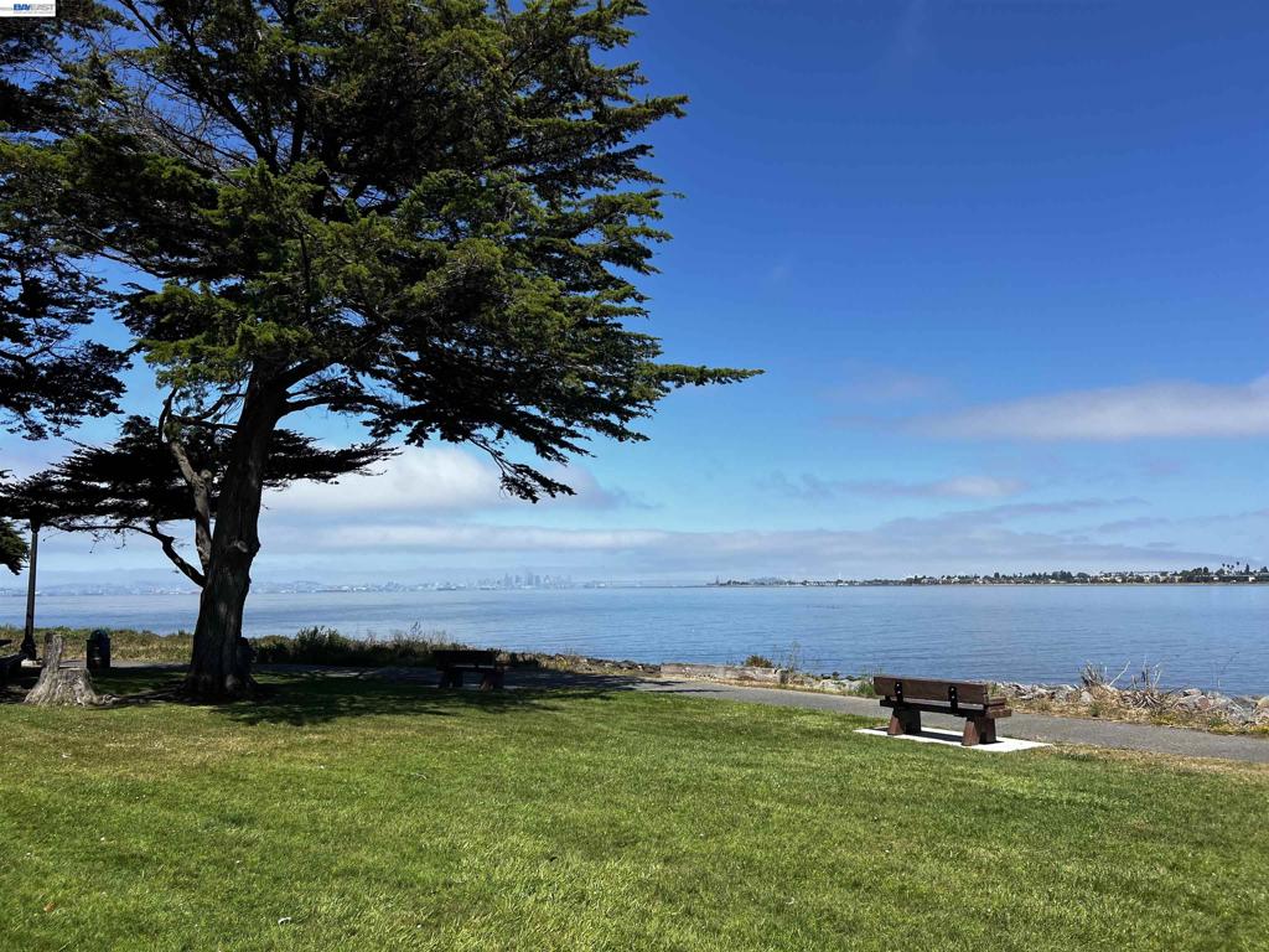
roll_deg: +1.2
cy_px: 476
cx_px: 634
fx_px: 953
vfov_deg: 53.1
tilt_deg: +5.4
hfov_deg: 67.3
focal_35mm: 26
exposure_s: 1/4630
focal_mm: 5.7
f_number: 1.5
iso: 50
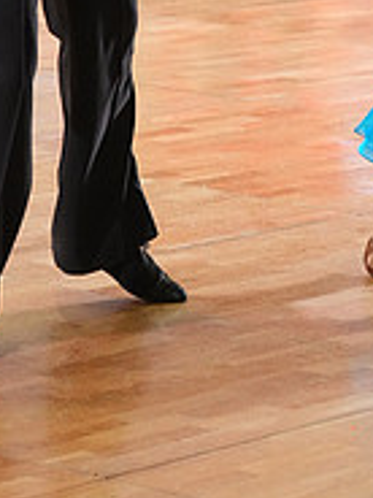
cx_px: 309
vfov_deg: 7.2
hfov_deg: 5.4
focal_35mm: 273
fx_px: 3922
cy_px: -157
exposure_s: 1/200
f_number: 4.5
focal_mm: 90
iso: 4000
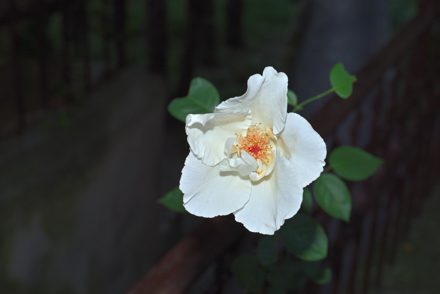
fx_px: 697
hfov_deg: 35.0
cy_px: 165
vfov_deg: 23.8
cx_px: 238
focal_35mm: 57
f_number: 8
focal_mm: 50
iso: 100
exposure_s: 1/60
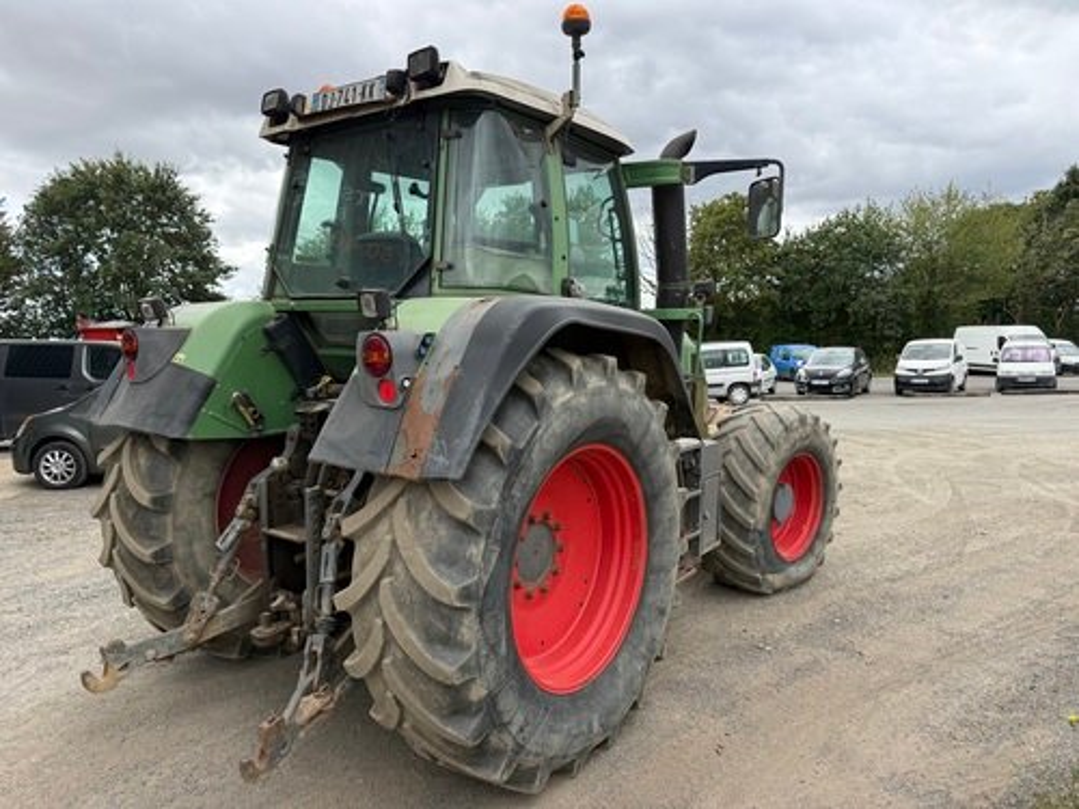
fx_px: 748
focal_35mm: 24
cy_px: 404
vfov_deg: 56.8
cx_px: 540
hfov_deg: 71.6
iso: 100
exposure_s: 1/1493
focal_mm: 6.76
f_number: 1.78
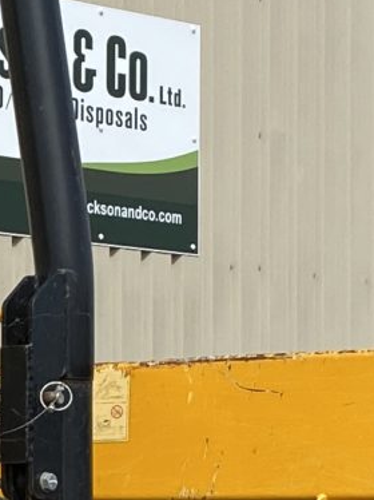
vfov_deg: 11.0
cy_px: 521
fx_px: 2567
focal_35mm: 178
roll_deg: -0.1
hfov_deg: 8.0
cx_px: -317
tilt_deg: +4.0
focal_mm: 4.25
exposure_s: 1/3610
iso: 32
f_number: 1.8
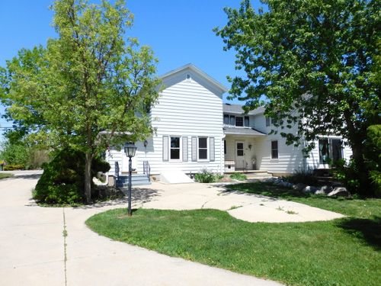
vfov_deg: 56.8
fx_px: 264
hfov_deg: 71.6
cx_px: 190
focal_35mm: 24
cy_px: 143
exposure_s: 1/1250
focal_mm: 4.3
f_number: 3.3
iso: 125
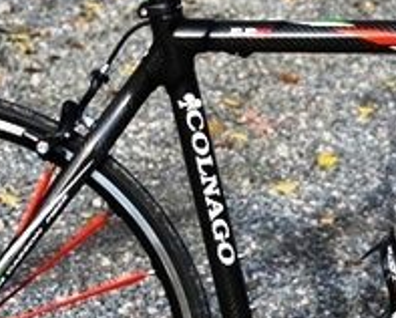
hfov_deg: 8.0
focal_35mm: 241
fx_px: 2827
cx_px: 333
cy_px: 237
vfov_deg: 6.4
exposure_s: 1/5000
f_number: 5.6
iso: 1600
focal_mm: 70
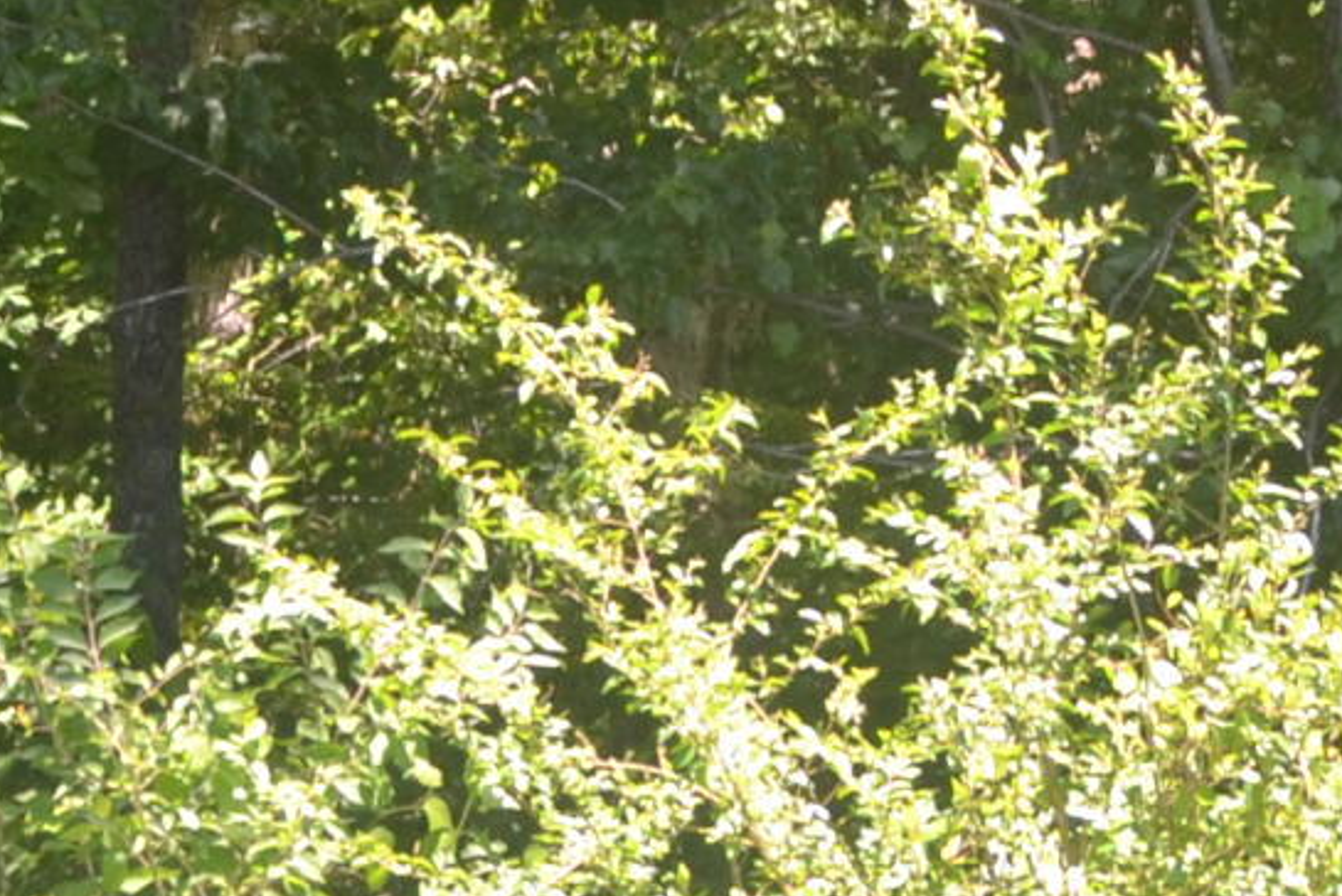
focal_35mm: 198
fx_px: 7385
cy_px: -633
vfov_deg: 6.8
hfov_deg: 10.3
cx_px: 1394
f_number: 5.6
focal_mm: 24
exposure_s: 1/125
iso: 250
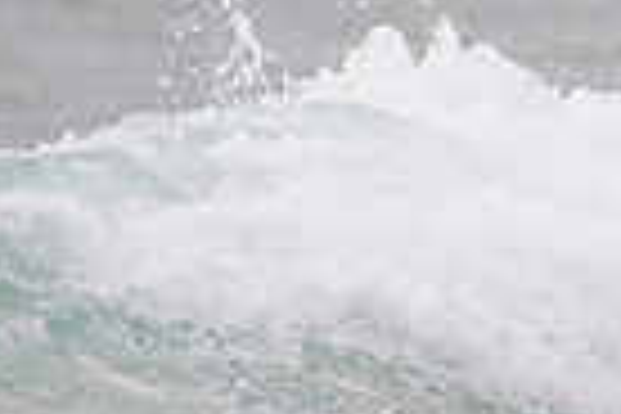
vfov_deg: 0.5
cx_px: 1318
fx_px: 44536
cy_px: 274
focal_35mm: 2582
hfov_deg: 0.8
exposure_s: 1/800
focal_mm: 500
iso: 320
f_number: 5.6
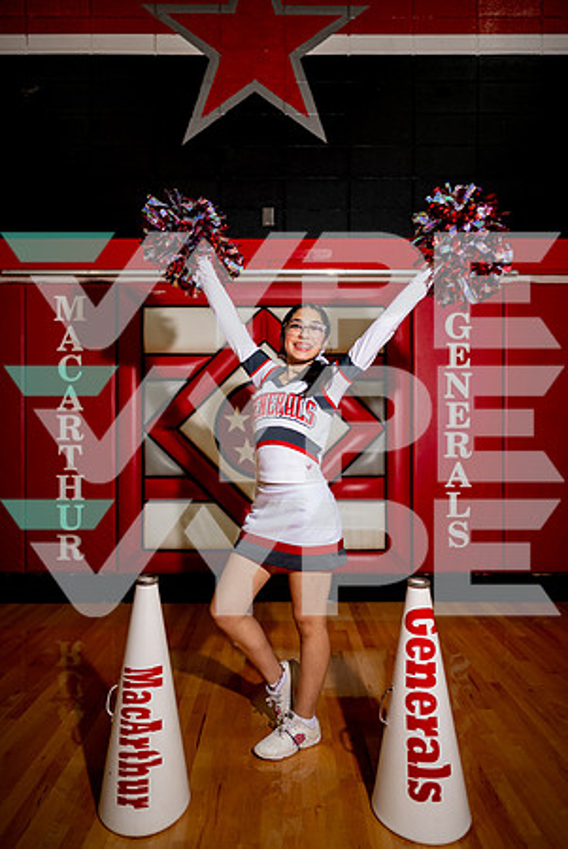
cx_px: 284
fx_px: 567
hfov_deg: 53.2
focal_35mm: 24
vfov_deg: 73.7
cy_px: 424
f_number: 1.4
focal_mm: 24
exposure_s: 1/320
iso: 100
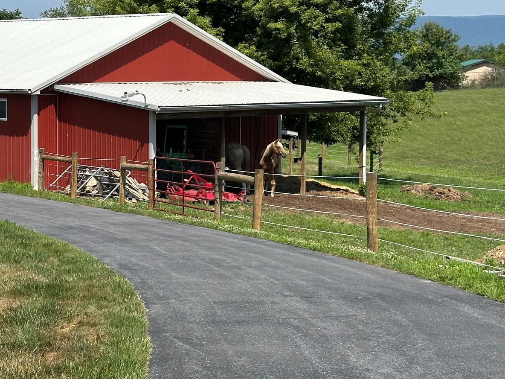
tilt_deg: -3.5
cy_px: 135
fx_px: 1211
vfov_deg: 17.7
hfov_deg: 23.1
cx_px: 72
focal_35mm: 83
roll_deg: -0.8
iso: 64
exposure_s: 1/3731
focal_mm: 6.86
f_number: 1.78
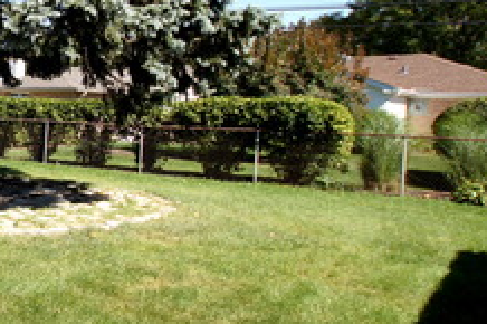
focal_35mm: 48
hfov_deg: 33.5
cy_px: 108
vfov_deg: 27.6
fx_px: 655
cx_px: -92
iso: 125
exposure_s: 1/500
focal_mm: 11
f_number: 4.5
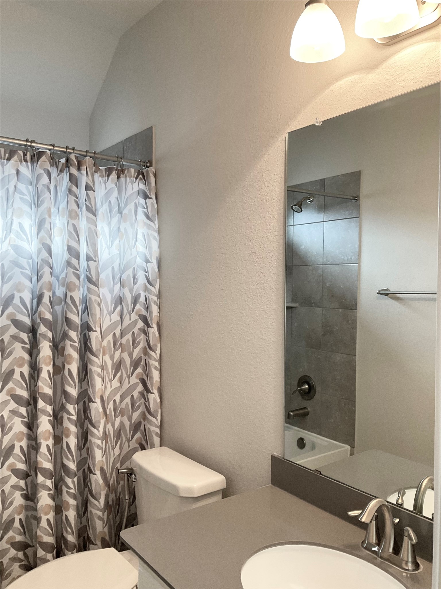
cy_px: 294
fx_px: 493
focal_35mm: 29
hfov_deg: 48.2
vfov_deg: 61.7
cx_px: 220
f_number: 1.8
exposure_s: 1/60
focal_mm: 3
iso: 100
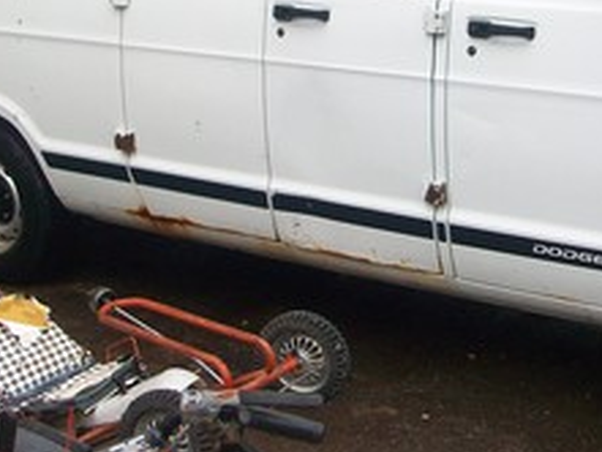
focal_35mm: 77
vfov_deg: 18.9
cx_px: 471
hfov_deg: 25.0
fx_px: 1340
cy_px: 64
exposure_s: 1/287
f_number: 2.8
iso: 80
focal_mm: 5.7
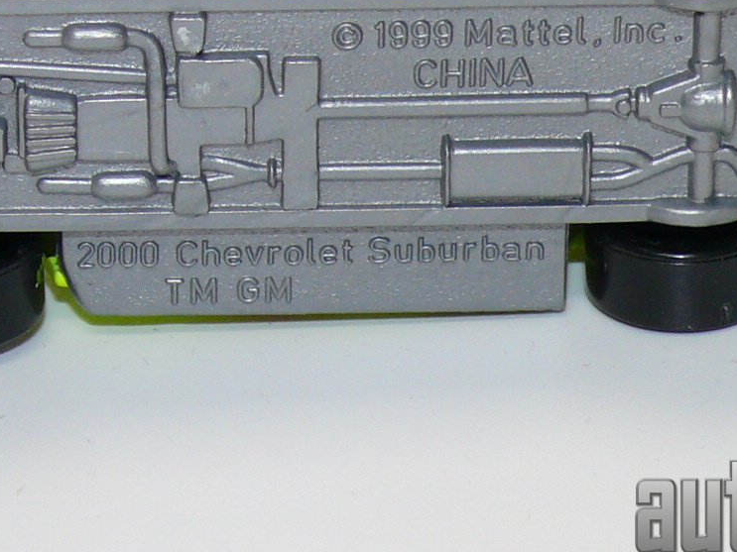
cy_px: -3
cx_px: 407
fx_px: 5045
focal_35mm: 237
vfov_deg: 6.2
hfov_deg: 8.4
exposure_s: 1/30
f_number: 4
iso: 100
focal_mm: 14
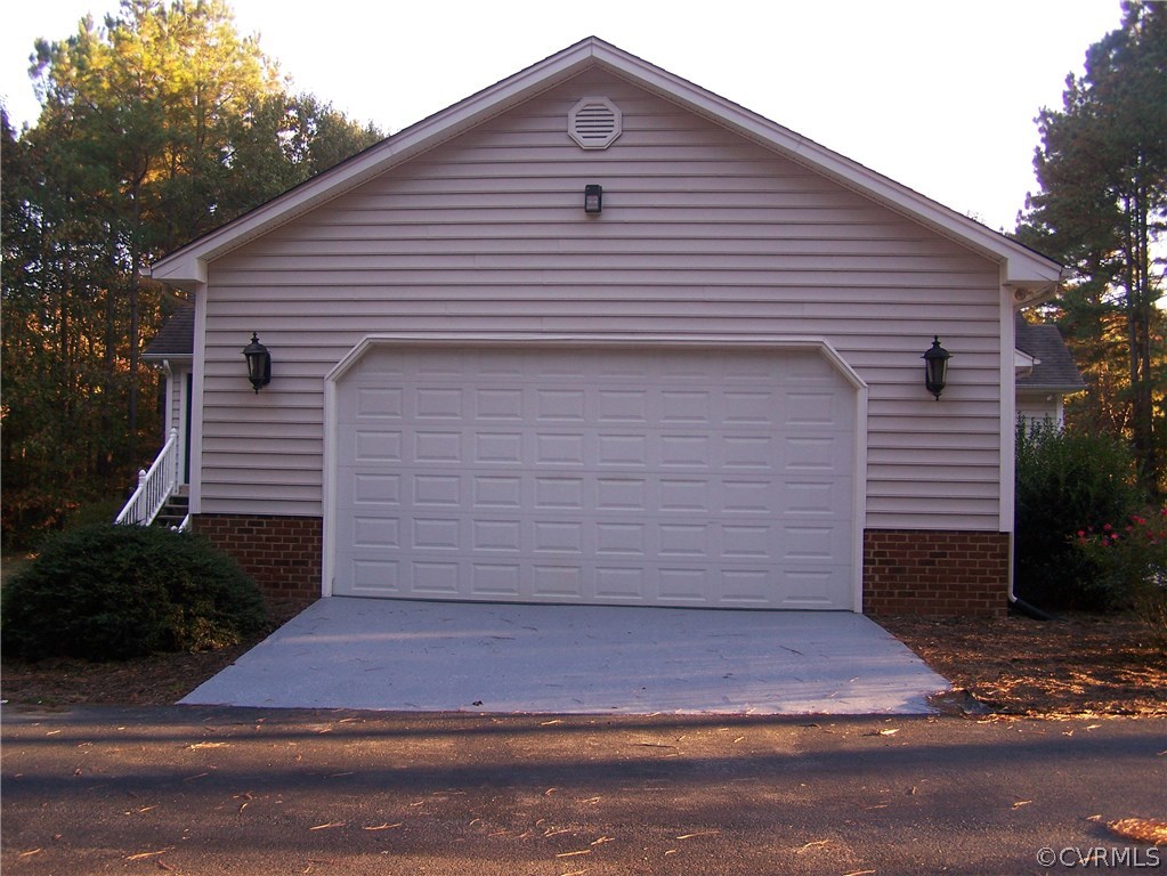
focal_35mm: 38
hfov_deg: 49.0
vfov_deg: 37.7
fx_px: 1282
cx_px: 584
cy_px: 438
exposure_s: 1/80
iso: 80
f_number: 2.8
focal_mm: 6.3
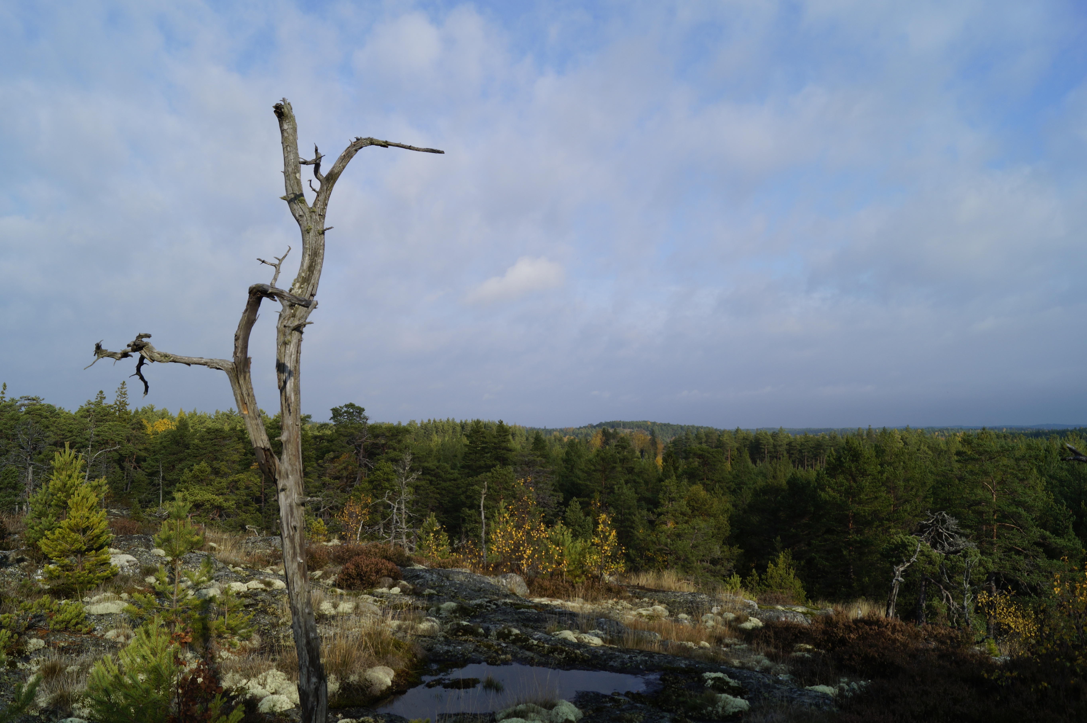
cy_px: 362
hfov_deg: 67.4
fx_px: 815
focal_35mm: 27
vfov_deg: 47.9
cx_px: 544
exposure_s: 1/160
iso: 100
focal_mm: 18
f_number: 10
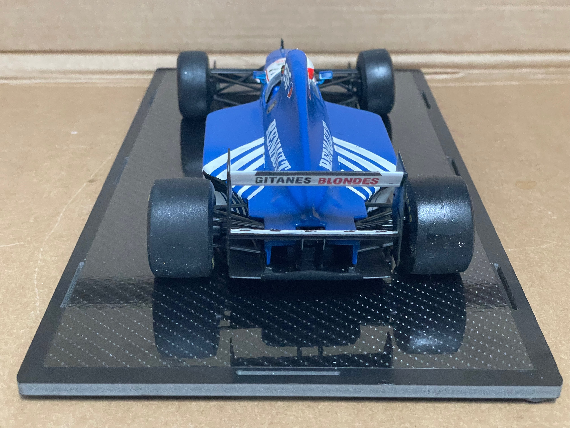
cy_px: 214
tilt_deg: -25.9
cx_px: 285
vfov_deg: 28.0
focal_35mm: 52
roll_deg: -0.5
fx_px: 856
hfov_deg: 36.8
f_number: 2
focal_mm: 6
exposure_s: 1/50
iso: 640
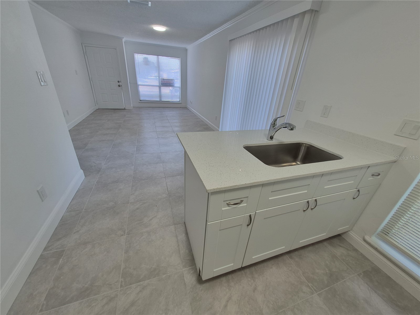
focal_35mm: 13
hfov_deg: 106.2
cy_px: 158
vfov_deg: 89.9
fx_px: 158
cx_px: 210
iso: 80
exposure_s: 1/60
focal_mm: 1.74
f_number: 2.2
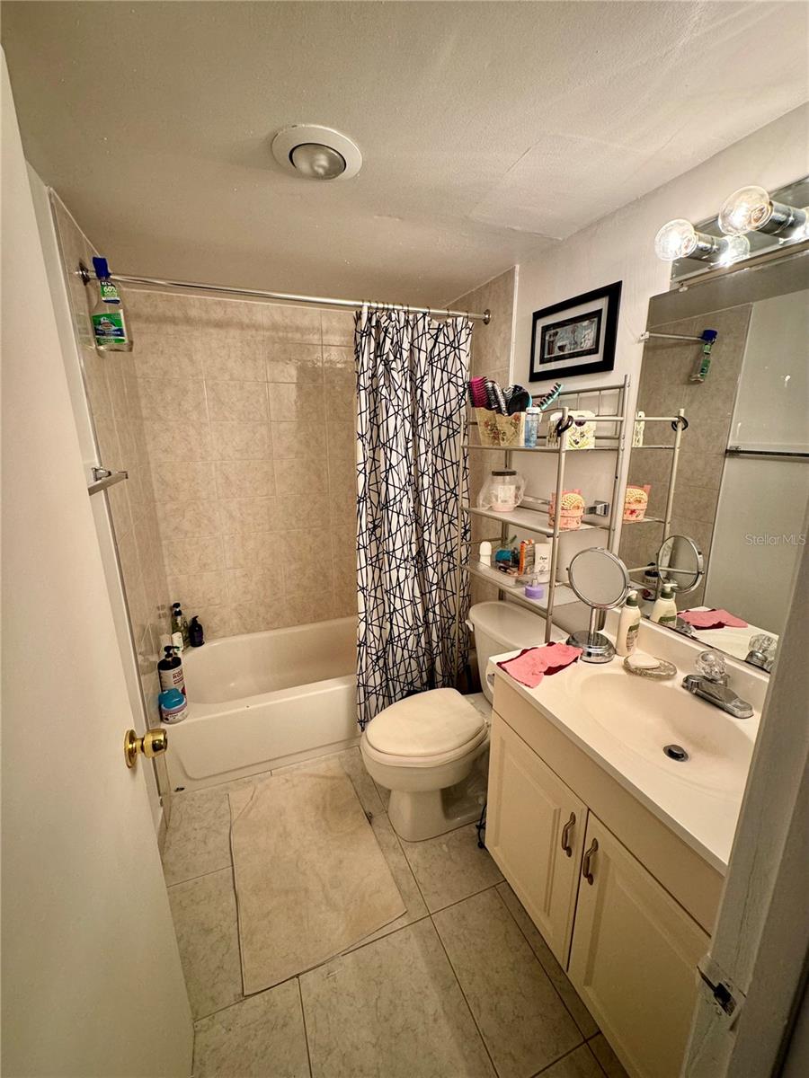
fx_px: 436
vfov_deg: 102.1
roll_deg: +0.3
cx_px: 404
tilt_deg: -14.8
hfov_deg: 85.7
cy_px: 539
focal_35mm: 14
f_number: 2.2
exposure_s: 1/60
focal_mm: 2.22
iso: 250
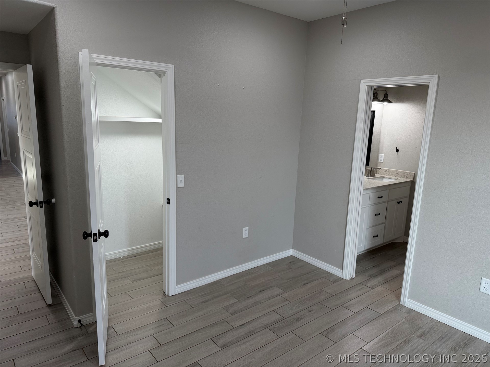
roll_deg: -0.6
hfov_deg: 71.6
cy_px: 184
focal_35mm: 24
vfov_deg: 56.8
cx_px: 245
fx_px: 340
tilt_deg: -9.7
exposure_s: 1/153
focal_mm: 6.76
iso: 100
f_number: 1.78
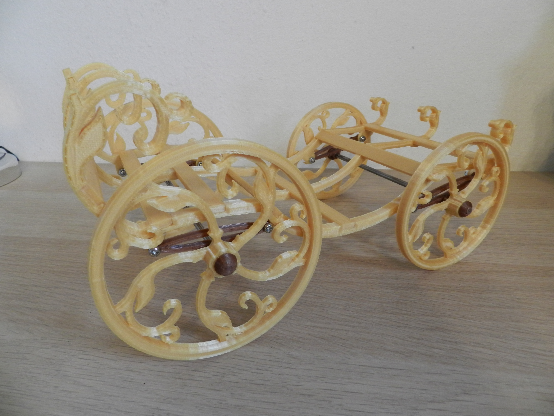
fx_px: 368
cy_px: 208
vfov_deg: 58.9
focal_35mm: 23
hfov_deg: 73.9
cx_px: 277
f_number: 3.4
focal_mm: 4
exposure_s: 1/25
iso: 400
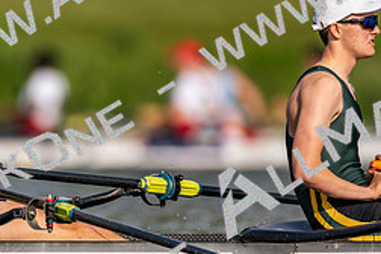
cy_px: 96
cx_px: 89
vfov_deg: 1.0
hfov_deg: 1.5
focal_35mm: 1382
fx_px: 14625
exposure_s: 1/2500
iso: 220
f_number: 4
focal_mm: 600
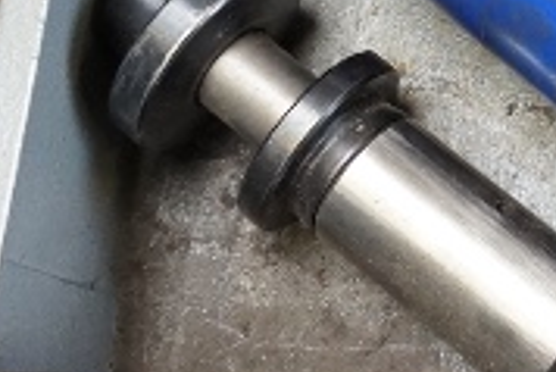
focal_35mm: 138
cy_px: -420
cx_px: 965
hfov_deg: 13.5
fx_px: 2133
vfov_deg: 9.2
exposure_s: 1/60
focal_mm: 16
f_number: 4
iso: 1000
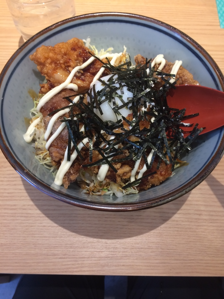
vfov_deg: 61.7
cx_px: 112
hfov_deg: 48.2
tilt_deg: -66.0
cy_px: 150
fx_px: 250
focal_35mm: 29
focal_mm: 4.15
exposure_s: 1/30
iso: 40
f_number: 2.2
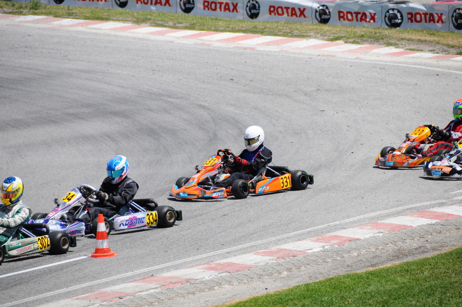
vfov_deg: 4.6
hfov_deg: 6.9
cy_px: 154
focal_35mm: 300
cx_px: 231
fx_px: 3845
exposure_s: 1/2000
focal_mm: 200
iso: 400
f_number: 5.6
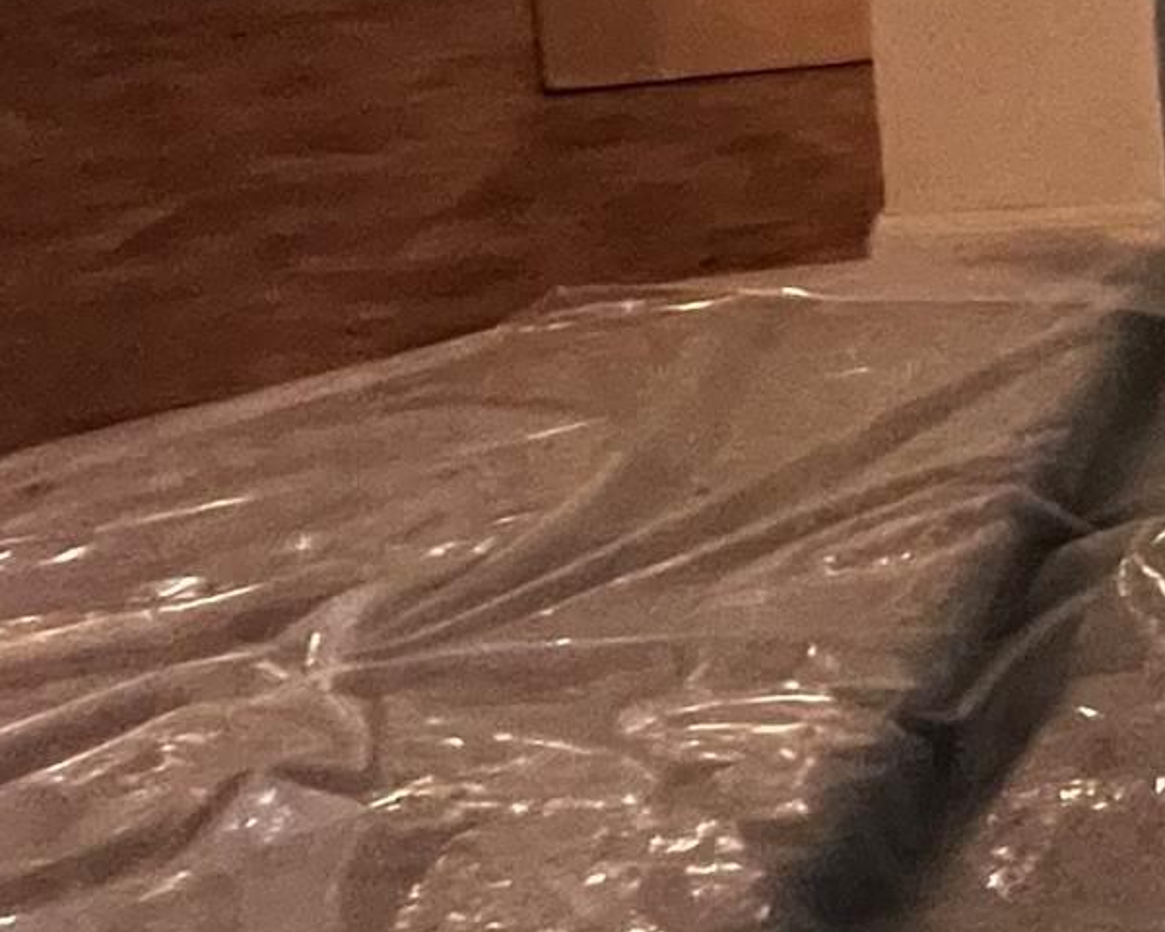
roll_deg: -1.7
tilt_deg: -8.3
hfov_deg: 15.6
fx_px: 2241
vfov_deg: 19.9
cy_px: -522
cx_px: 2749
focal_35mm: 65
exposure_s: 1/40
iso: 800
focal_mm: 1.57
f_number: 1.8
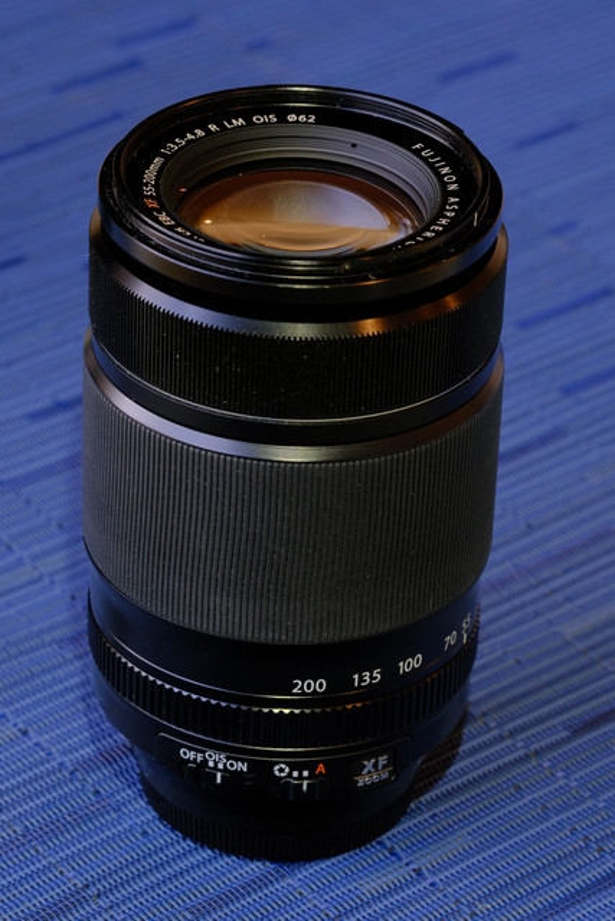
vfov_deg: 15.2
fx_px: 3457
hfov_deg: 10.2
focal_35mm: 135
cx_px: 308
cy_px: 460
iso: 800
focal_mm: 90
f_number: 11
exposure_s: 1/1.8
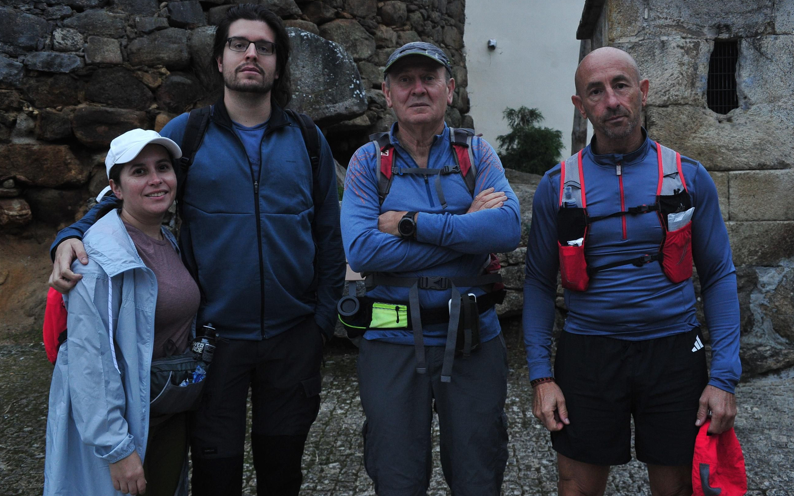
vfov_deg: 34.4
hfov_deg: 52.8
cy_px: 240
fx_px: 801
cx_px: 394
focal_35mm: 37
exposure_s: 1/80
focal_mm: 36
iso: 2500
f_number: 5.6
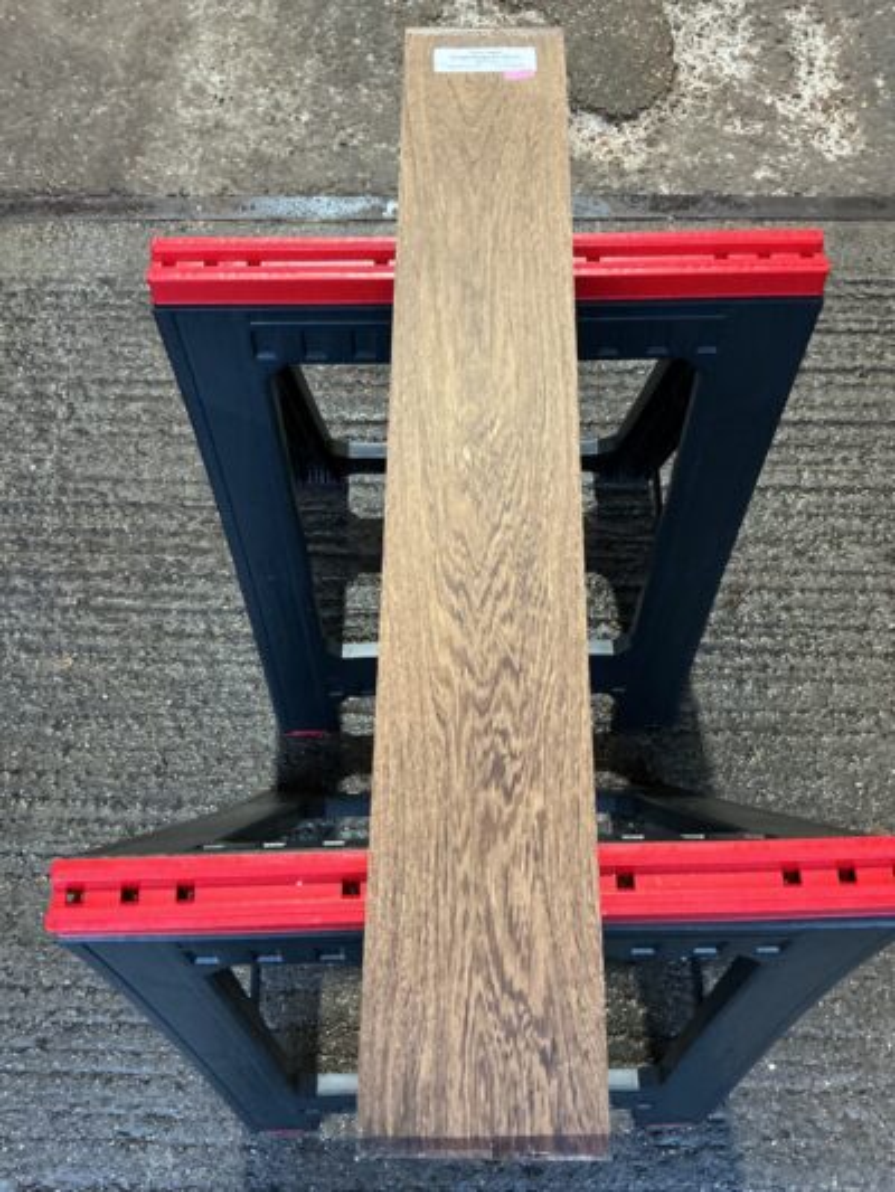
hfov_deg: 48.2
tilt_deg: -68.6
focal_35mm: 29
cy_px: 596
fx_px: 999
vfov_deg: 61.6
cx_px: 448
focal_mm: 3
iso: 200
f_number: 1.8
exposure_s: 1/33
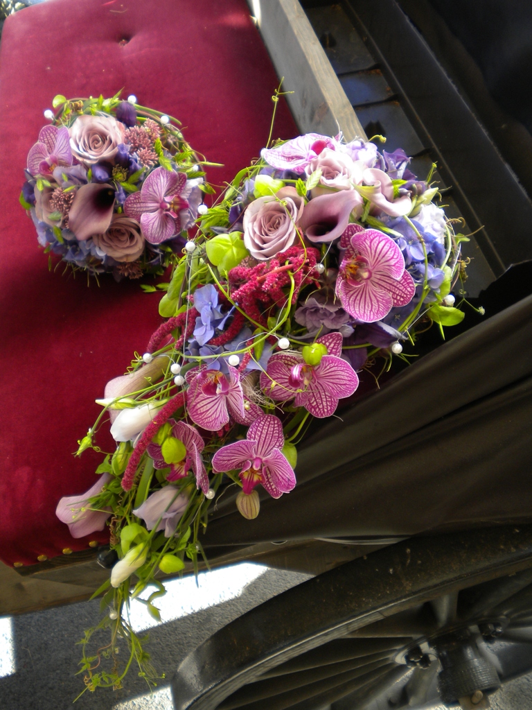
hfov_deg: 40.7
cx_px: 266
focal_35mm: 35
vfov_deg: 52.6
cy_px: 355
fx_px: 717
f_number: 3.1
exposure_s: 1/46.3
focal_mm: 6.3
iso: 100
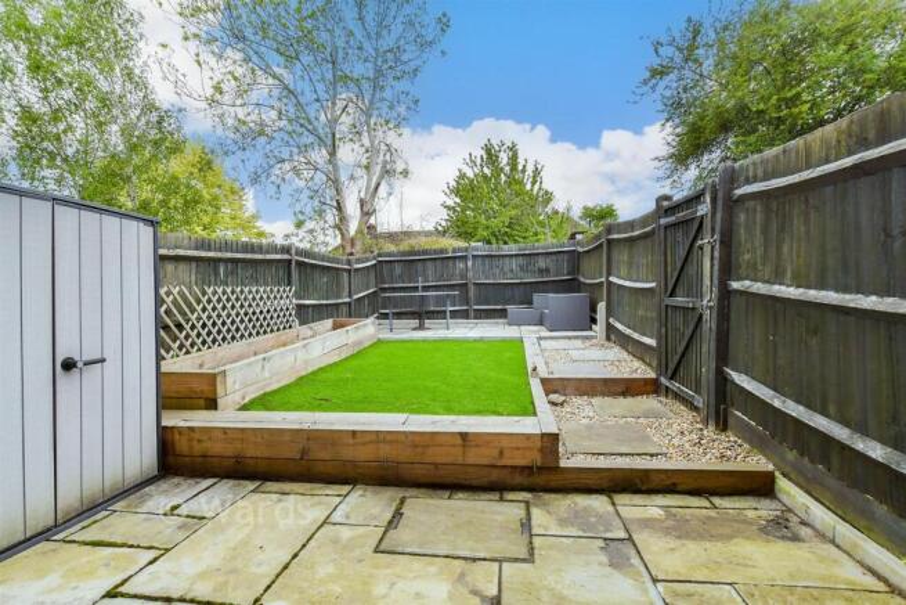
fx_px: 378
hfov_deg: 100.4
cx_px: 453
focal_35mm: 15
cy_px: 302
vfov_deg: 77.4
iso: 320
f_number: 8
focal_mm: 10
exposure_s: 1/125
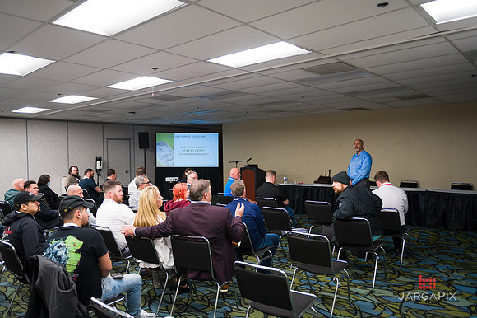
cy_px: 159
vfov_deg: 46.4
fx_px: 371
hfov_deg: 65.5
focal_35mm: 28
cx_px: 238
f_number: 3.2
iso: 1600
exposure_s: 1/200
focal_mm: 28
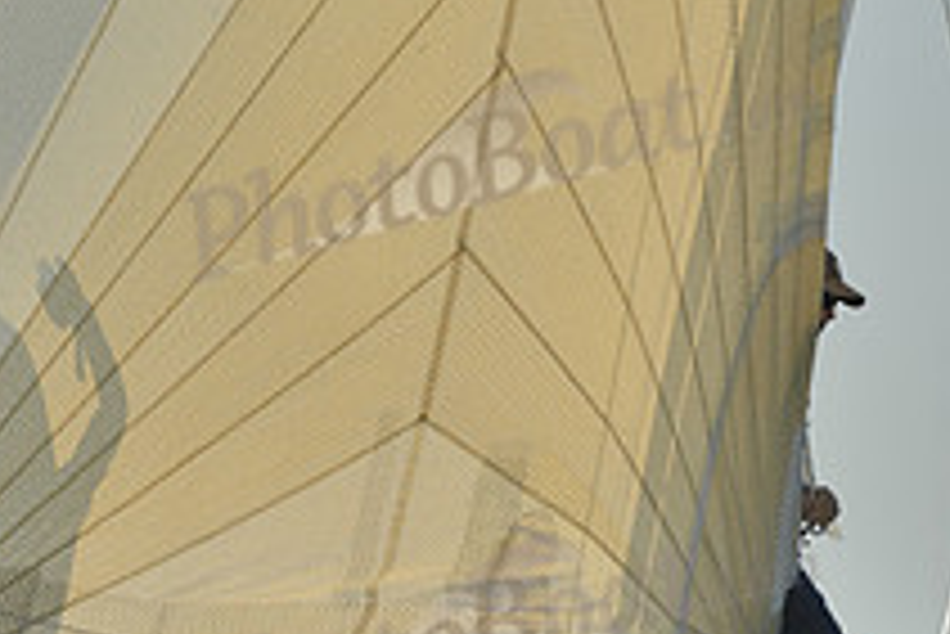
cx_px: -45
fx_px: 28994
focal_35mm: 1098
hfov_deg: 1.9
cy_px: 461
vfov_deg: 1.3
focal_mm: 400
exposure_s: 1/1000
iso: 200
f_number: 6.3
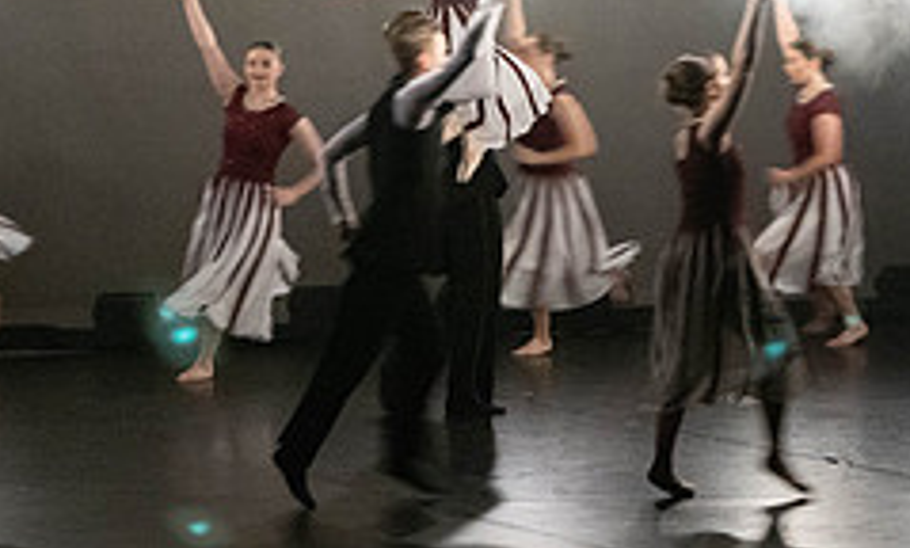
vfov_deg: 6.7
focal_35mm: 191
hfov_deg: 11.1
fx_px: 4690
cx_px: 322
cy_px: 138
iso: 10000
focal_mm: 70
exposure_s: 1/60
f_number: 2.8
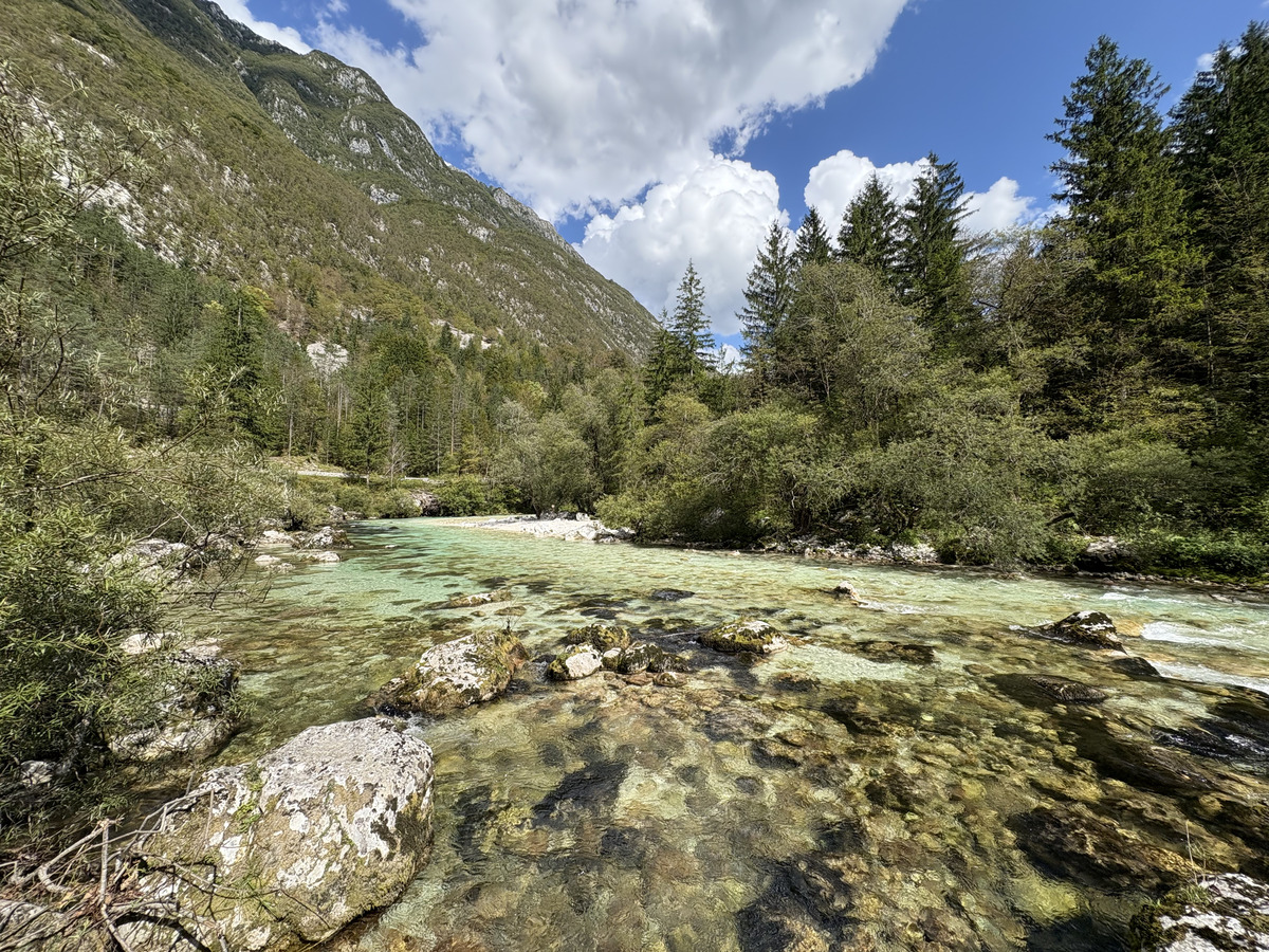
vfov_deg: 85.7
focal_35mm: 14
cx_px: 634
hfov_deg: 102.1
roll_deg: +0.4
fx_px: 513
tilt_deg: +3.9
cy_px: 476
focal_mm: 2.22
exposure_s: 1/1178
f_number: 2.2
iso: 40
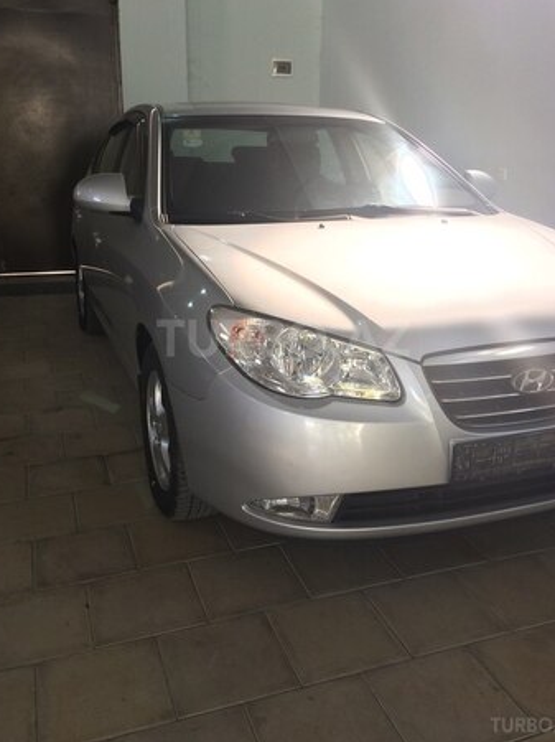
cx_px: 283
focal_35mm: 32
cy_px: 338
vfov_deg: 56.8
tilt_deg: -15.4
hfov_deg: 44.1
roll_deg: +0.2
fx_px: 685
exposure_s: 1/33
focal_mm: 4.15
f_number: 2.2
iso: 50
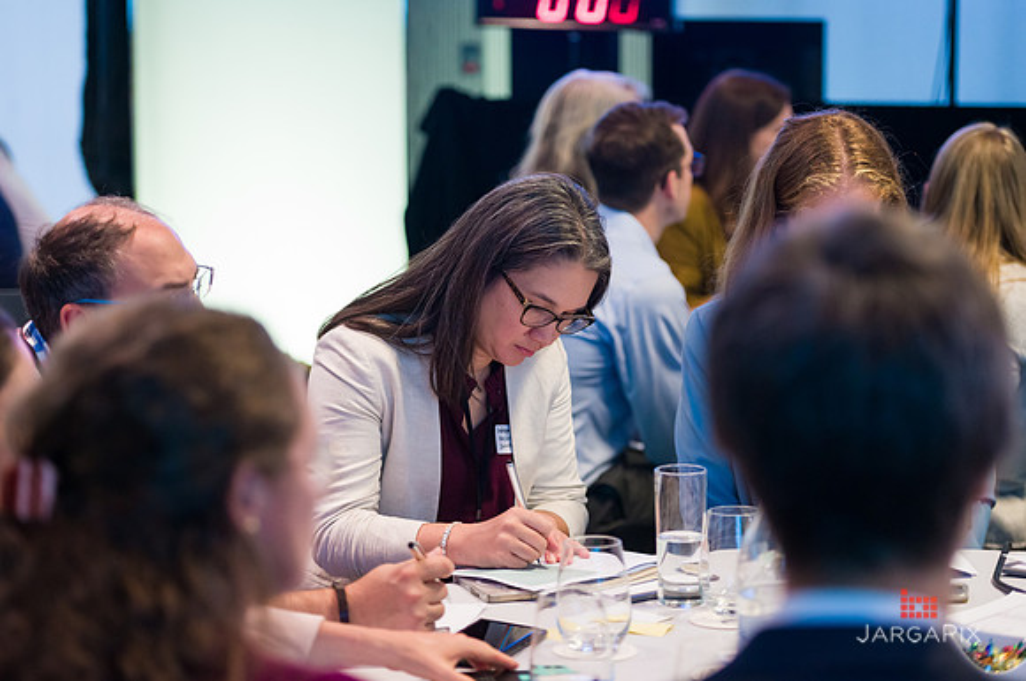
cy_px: 341
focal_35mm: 93
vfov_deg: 14.7
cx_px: 514
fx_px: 2633
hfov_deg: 22.1
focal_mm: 92
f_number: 3.2
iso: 3200
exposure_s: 1/200
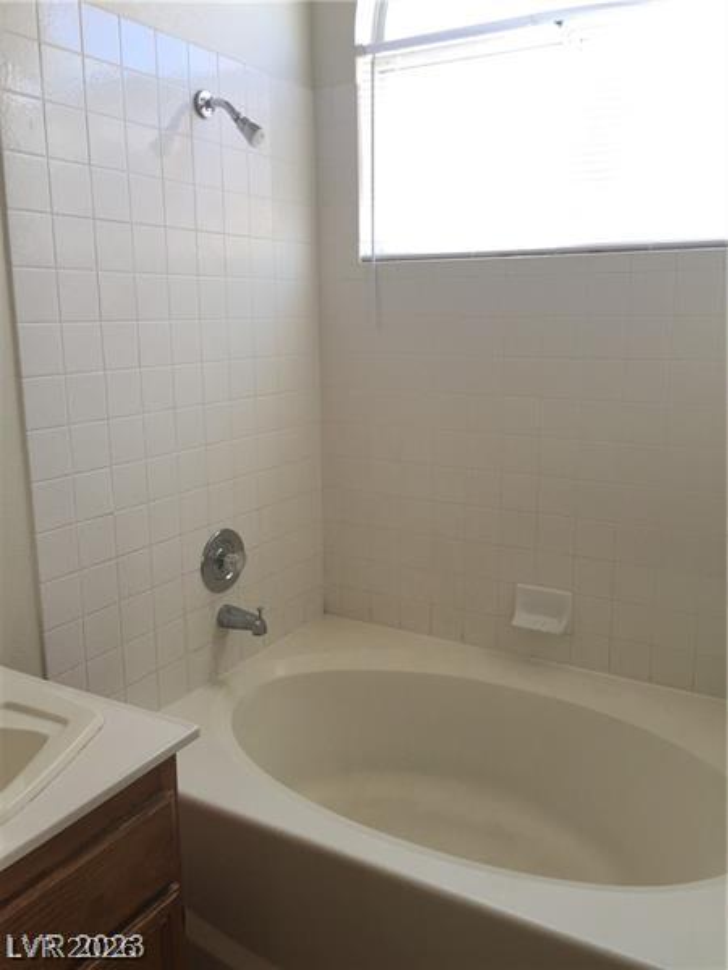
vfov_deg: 61.7
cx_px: 364
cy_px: 485
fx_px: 813
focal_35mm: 29
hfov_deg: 48.2
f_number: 2.2
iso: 50
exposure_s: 1/120
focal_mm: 4.15
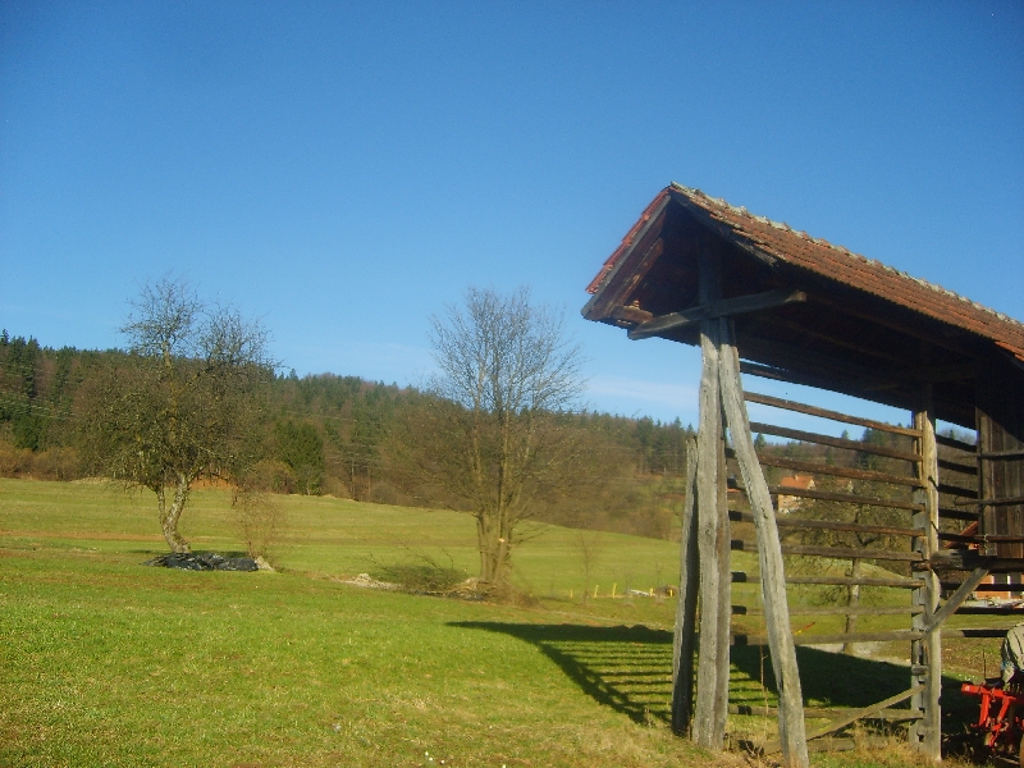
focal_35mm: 35
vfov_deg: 40.7
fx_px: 1035
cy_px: 384
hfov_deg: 52.6
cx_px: 512
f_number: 2.8
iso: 50
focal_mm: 5.8
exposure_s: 1/750
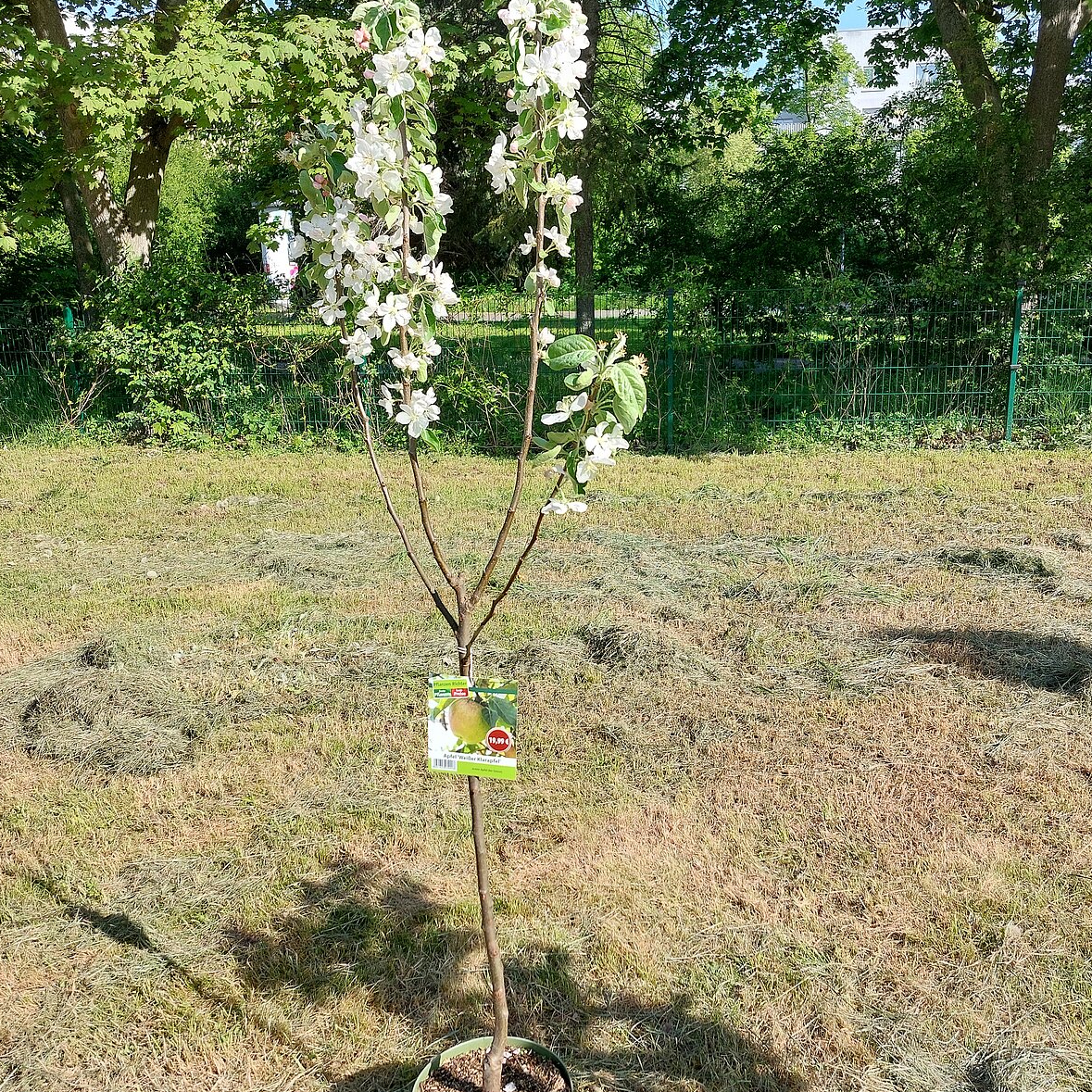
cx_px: 545
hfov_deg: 54.0
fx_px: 1071
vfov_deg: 54.0
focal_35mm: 30
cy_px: 513
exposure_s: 1/488
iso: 25
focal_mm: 5.23
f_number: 1.8
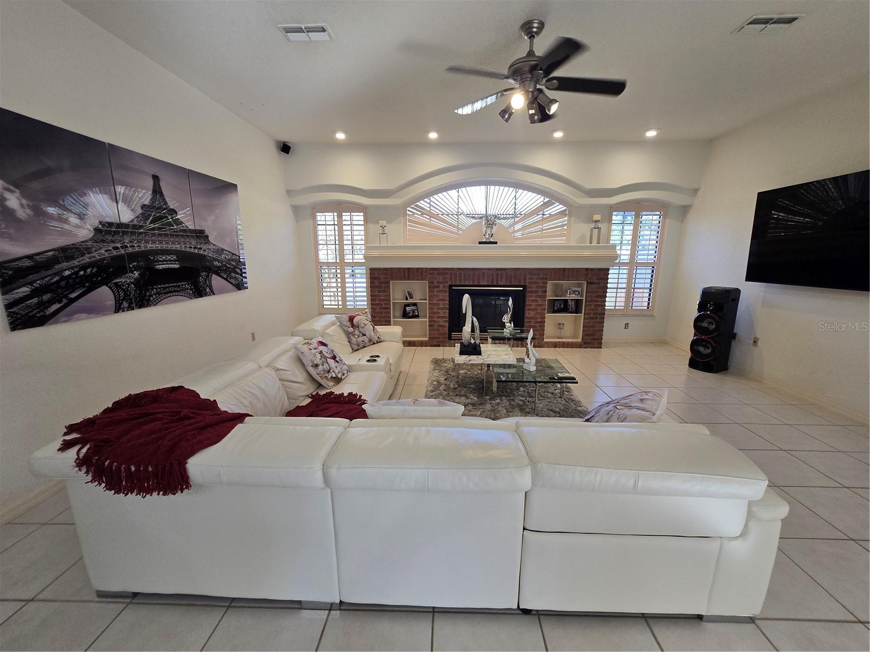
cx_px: 435
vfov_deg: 89.9
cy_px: 326
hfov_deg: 106.2
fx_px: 327
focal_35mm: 13
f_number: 2.2
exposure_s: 1/120
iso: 80
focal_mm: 2.2
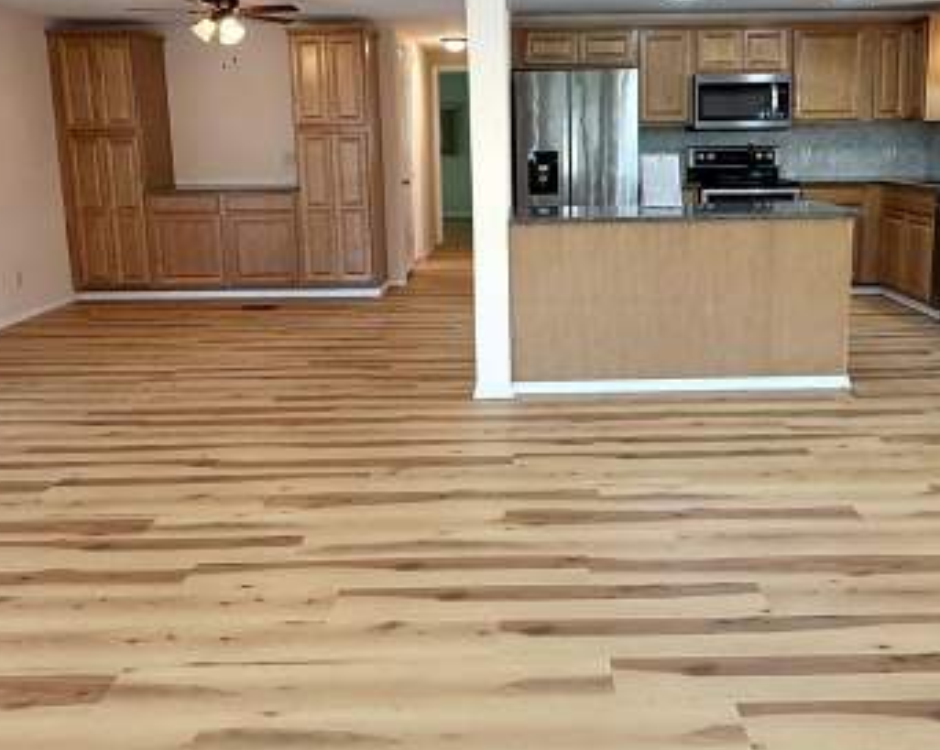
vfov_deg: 45.4
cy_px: 283
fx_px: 889
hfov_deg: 55.5
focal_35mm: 32
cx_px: 528
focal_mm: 2.22
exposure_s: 1/120
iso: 160
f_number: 2.2
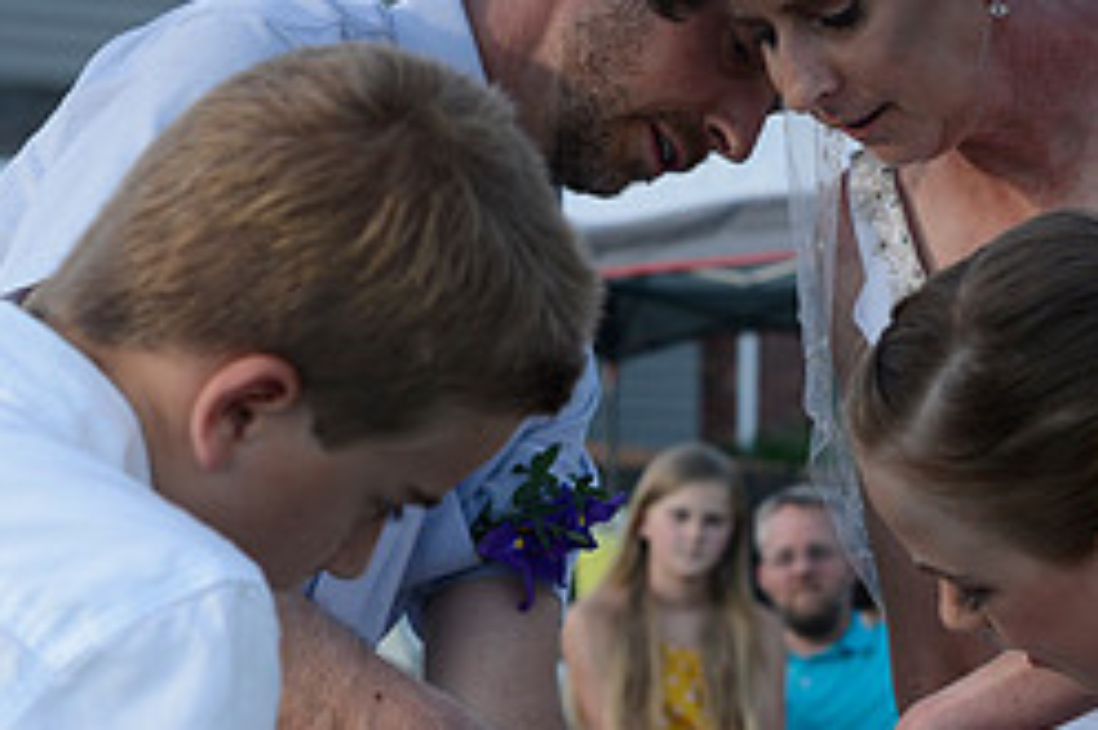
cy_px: 821
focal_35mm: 117
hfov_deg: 17.4
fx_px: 3566
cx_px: 806
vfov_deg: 11.5
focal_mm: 50
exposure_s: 1/250
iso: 200
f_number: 5
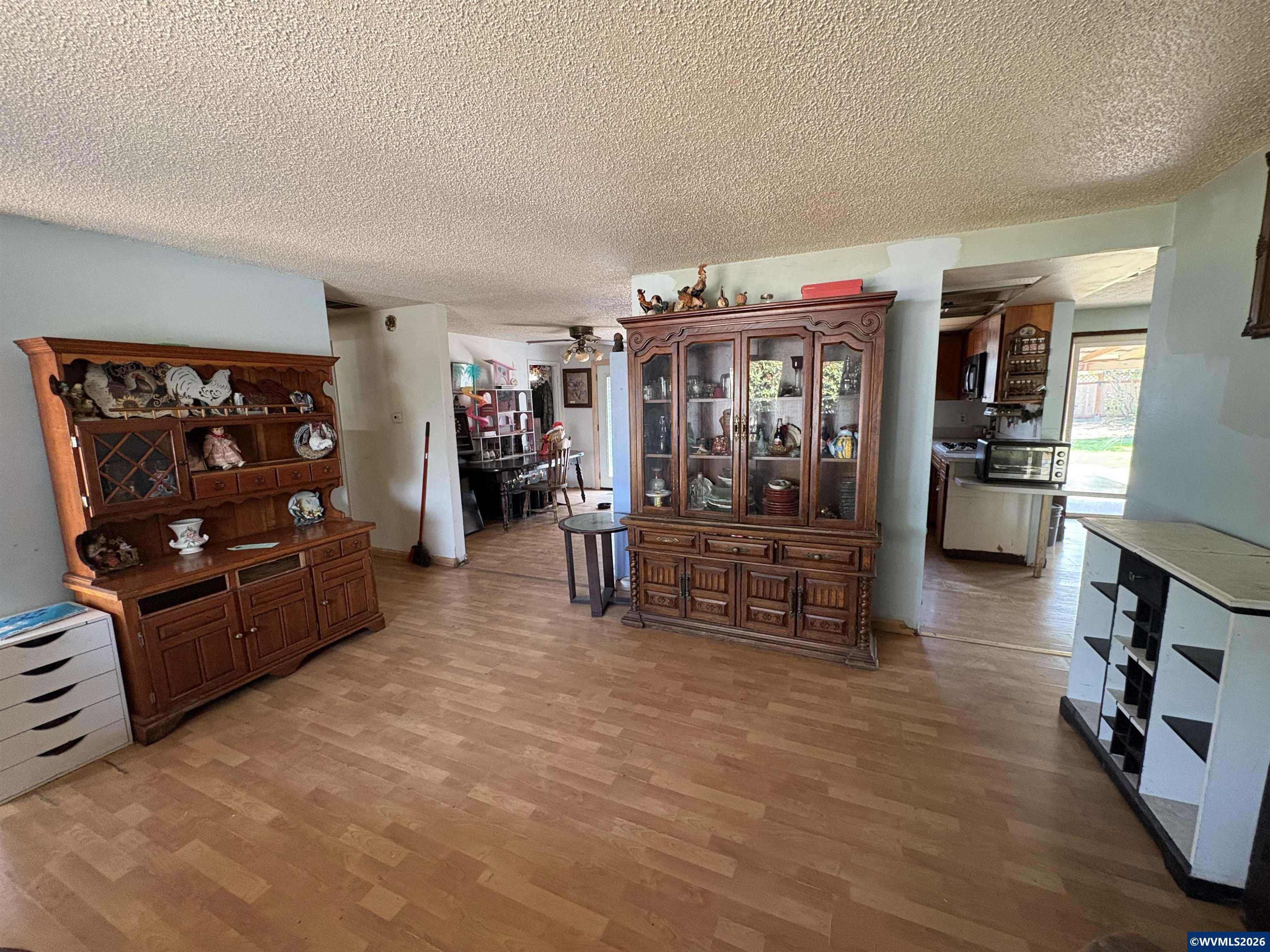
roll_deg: +1.2
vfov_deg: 85.7
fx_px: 514
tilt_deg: -7.8
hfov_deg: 102.1
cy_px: 476
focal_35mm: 14
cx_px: 635
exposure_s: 1/60
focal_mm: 2.22
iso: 400
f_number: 2.2
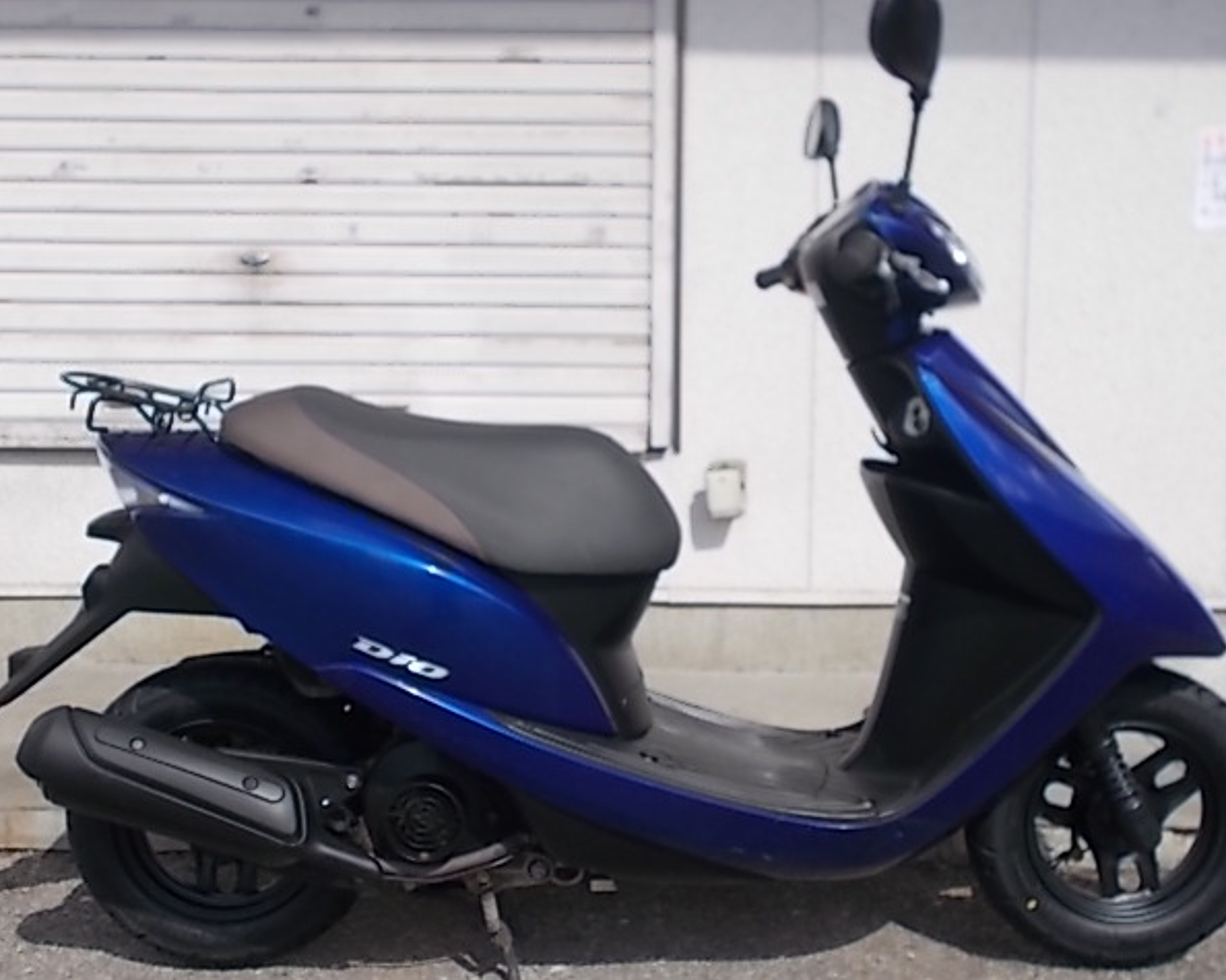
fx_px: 1487
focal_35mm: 41
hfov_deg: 44.8
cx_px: 636
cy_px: 493
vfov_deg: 36.5
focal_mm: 6.9
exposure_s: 1/80
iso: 80
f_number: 9.8
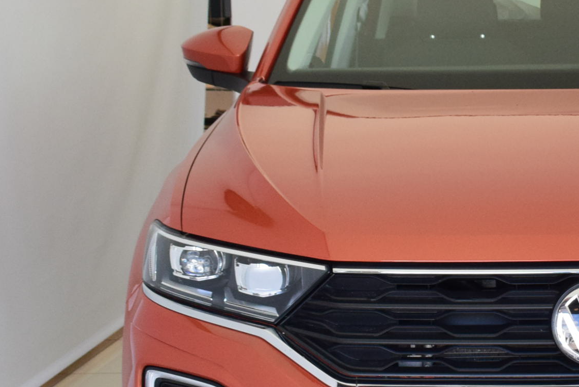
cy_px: 263
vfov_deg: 12.2
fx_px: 1803
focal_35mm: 112
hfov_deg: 17.5
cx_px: 663
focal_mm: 28
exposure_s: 1/250
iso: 1600
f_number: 8
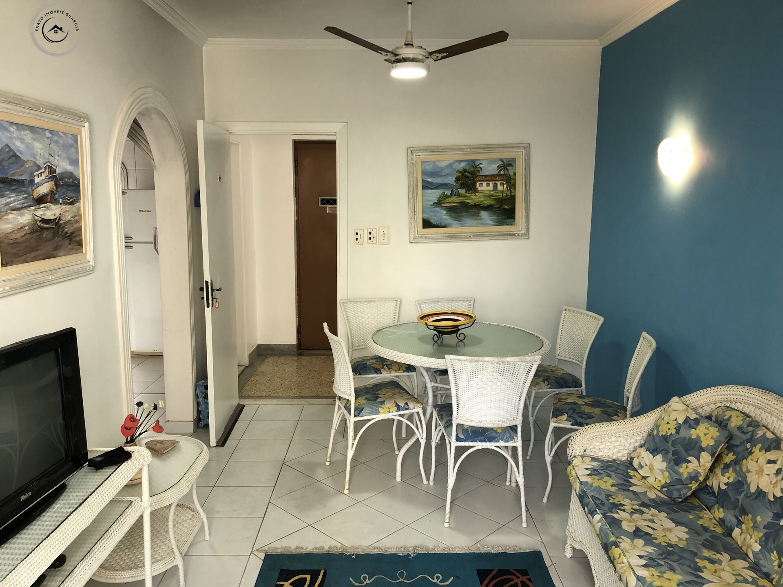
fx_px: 633
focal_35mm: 28
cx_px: 392
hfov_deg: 63.4
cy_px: 294
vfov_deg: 49.7
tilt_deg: -8.7
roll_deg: +0.2
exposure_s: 1/30
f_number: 1.8
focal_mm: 3.99
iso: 20
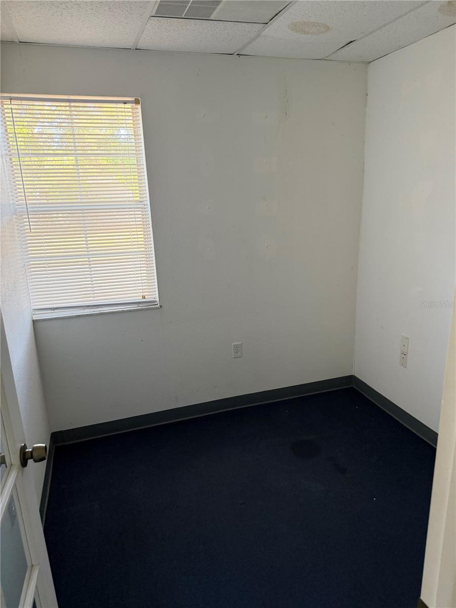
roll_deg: +3.3
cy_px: 304
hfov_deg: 56.8
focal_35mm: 24
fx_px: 422
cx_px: 228
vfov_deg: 71.6
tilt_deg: -17.2
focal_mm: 6.76
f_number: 1.78
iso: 320
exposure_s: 1/60
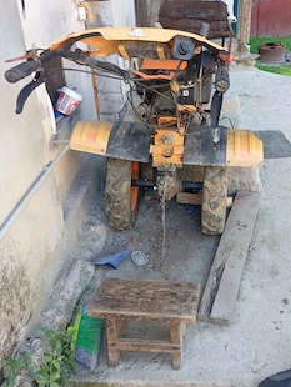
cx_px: 177
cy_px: 140
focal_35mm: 36
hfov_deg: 39.5
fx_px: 403
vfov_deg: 50.7
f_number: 1.8
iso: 548
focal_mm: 4.22
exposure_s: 1/100
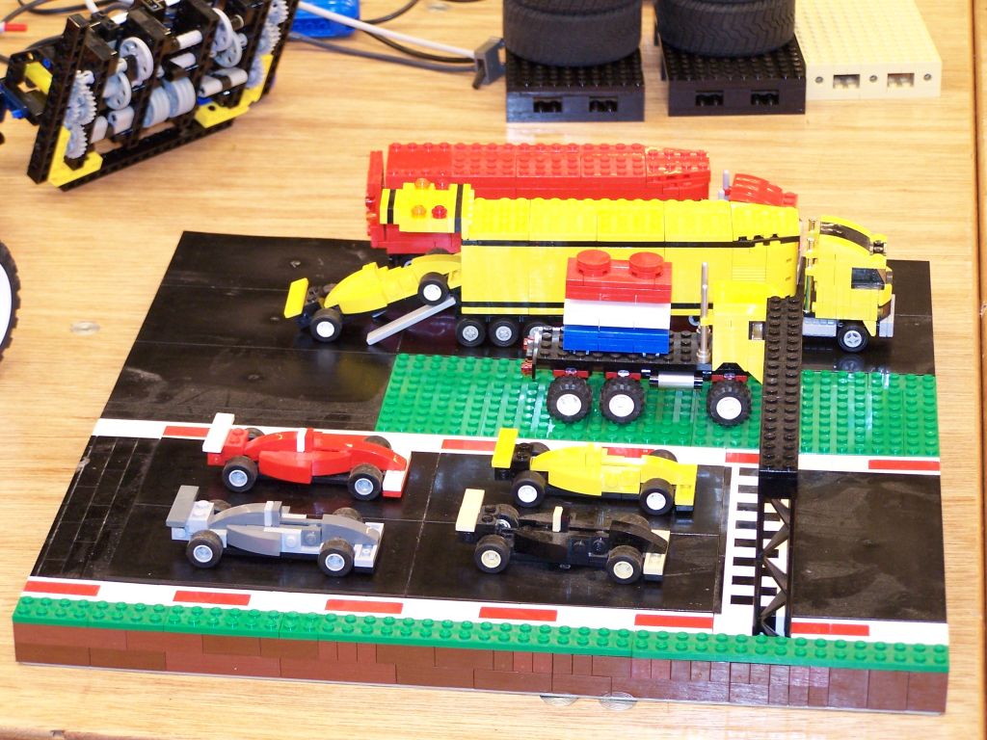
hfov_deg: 16.8
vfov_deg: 12.7
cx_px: 494
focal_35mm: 117
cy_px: 370
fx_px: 3336
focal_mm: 19.4
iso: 140
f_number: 3.2
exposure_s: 1/4
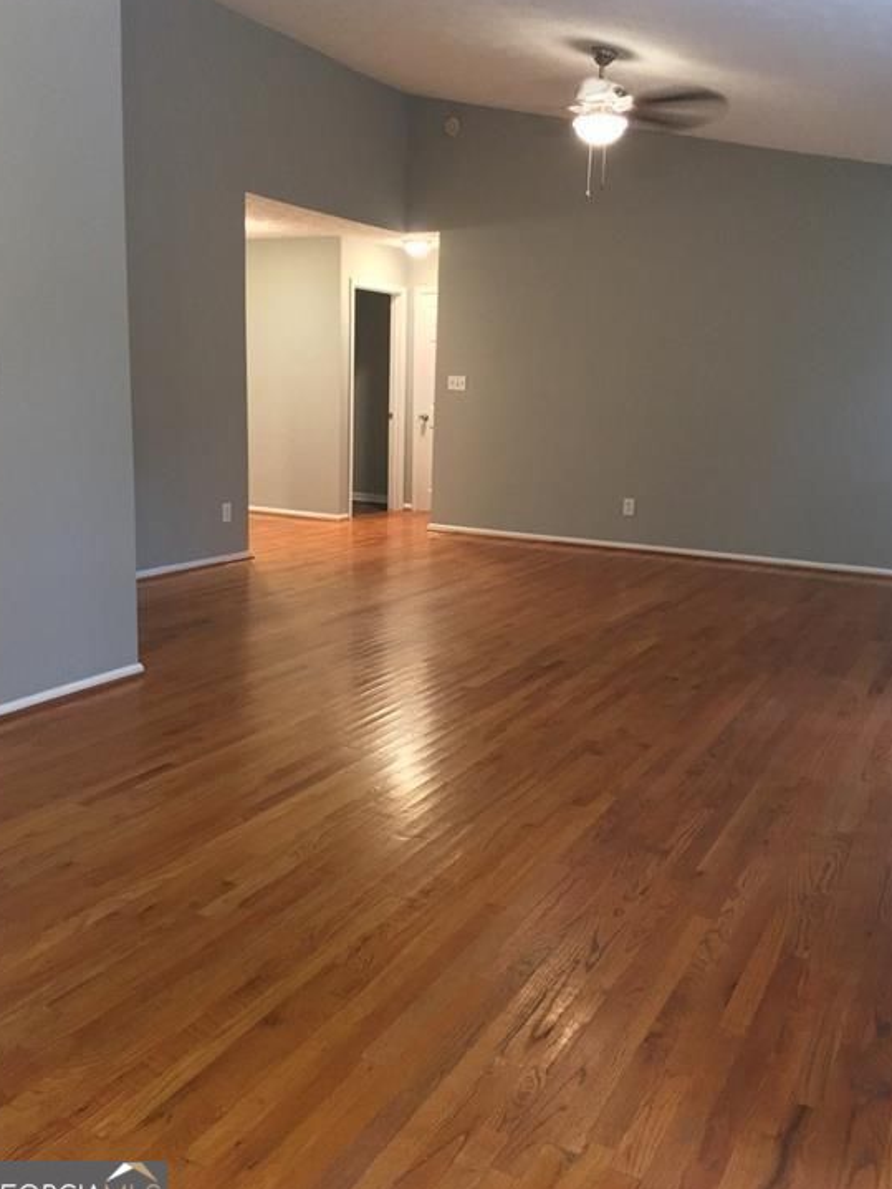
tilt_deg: -8.6
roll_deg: -1.6
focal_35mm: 31
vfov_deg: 58.3
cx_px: 453
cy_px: 588
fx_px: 1064
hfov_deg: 45.5
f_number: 2.2
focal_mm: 4.15
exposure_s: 1/30
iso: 250
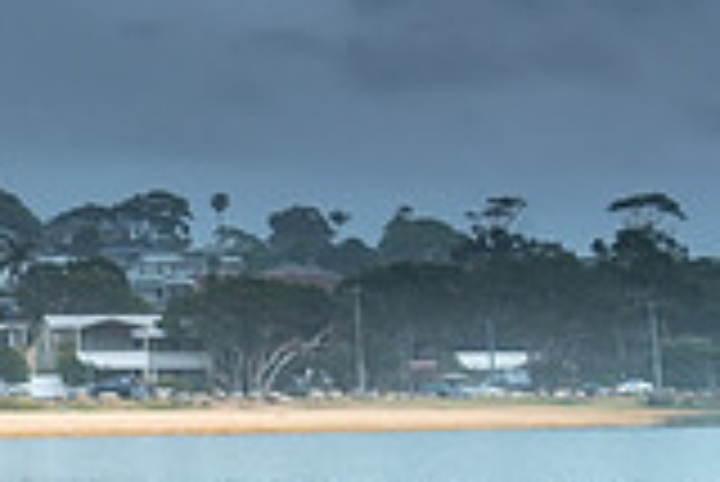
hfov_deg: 14.4
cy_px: 160
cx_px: -547
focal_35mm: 126
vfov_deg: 10.9
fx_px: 2522
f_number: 5
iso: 400
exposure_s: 1/20
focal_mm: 34
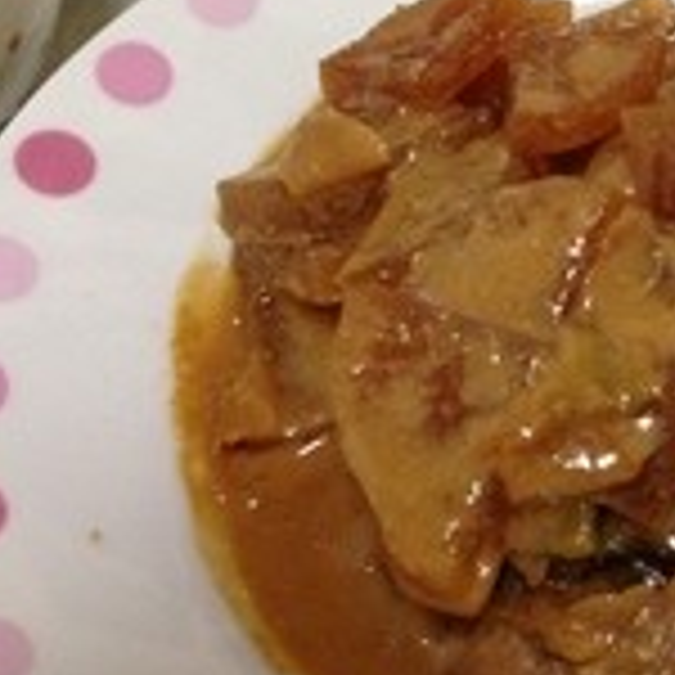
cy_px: 180
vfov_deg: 22.0
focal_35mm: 78
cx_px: 788
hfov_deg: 20.9
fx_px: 1721
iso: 250
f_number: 2.4
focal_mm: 4.13
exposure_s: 1/20
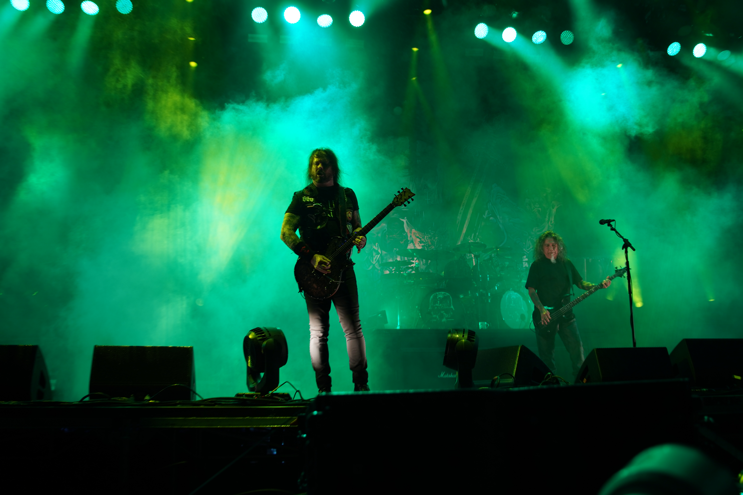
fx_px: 660
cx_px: 372
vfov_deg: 41.1
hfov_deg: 58.7
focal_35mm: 32
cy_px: 248
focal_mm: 32
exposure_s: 1/100
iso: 250
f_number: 4
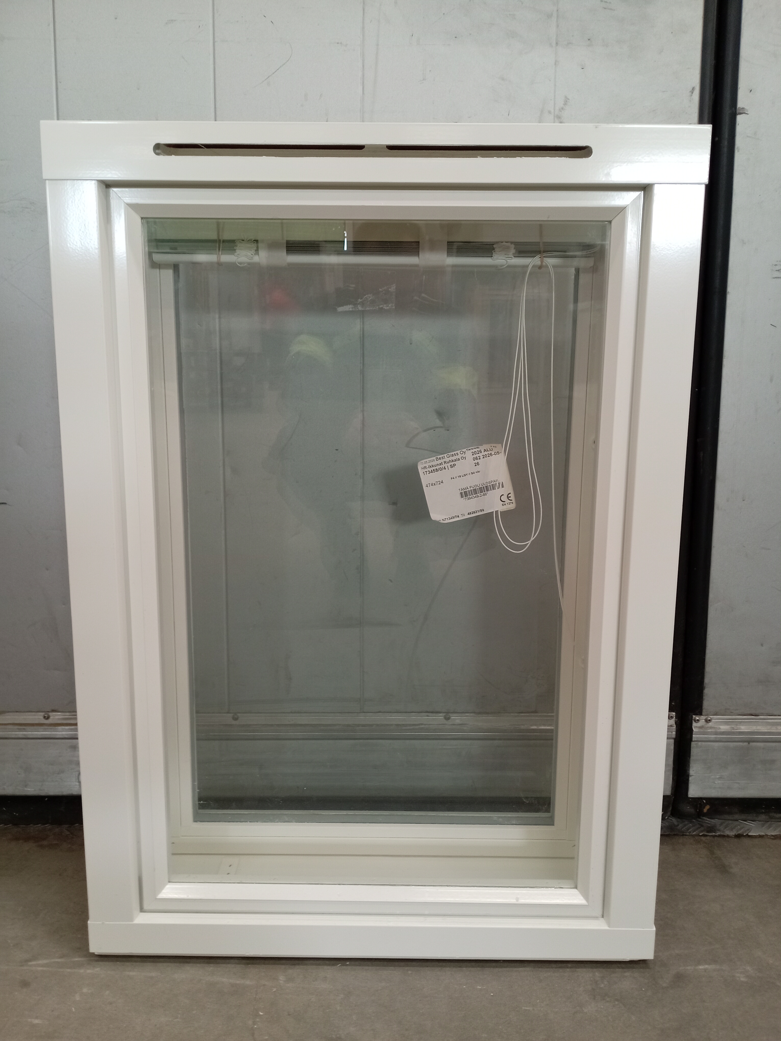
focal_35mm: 27
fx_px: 812
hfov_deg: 51.4
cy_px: 520
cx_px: 390
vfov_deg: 65.3
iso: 603
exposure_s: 1/25
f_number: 1.8
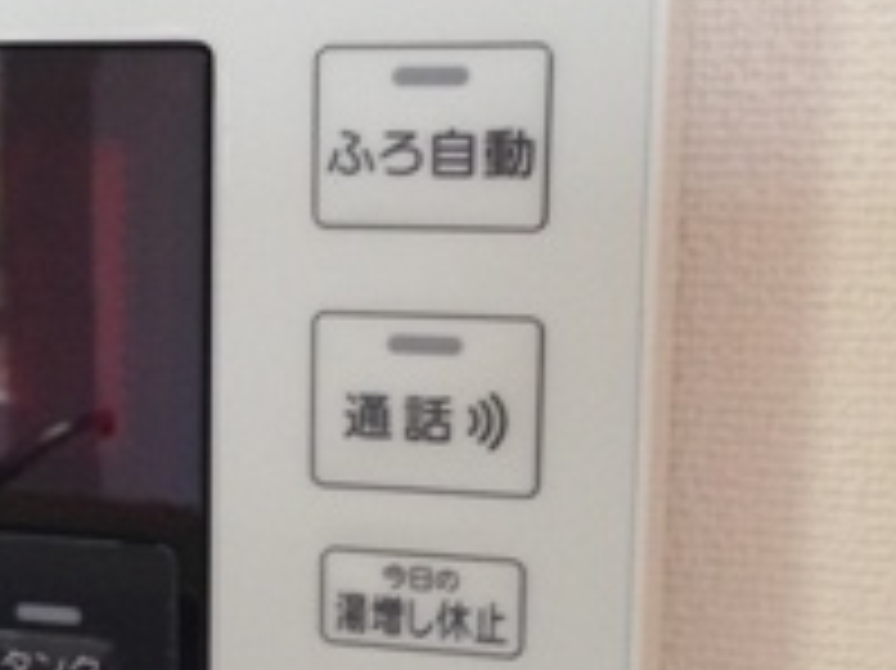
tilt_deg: -12.8
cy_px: 441
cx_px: -198
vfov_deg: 13.9
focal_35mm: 106
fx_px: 2742
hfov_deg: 17.6
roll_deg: +1.9
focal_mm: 4.12
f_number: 2.4
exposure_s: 1/20
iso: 80
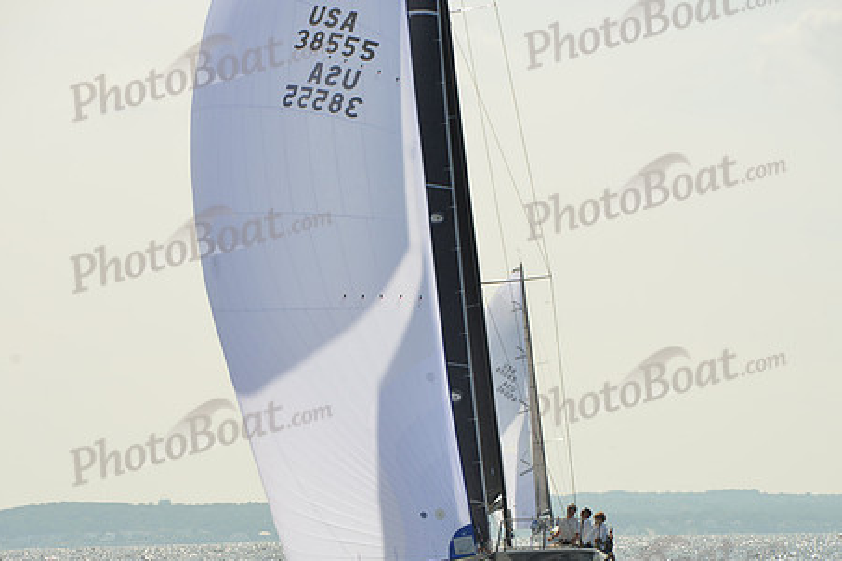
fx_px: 5987
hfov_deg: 8.0
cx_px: 429
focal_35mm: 256
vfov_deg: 5.4
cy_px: 315
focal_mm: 200
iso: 320
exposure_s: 1/1250
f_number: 10
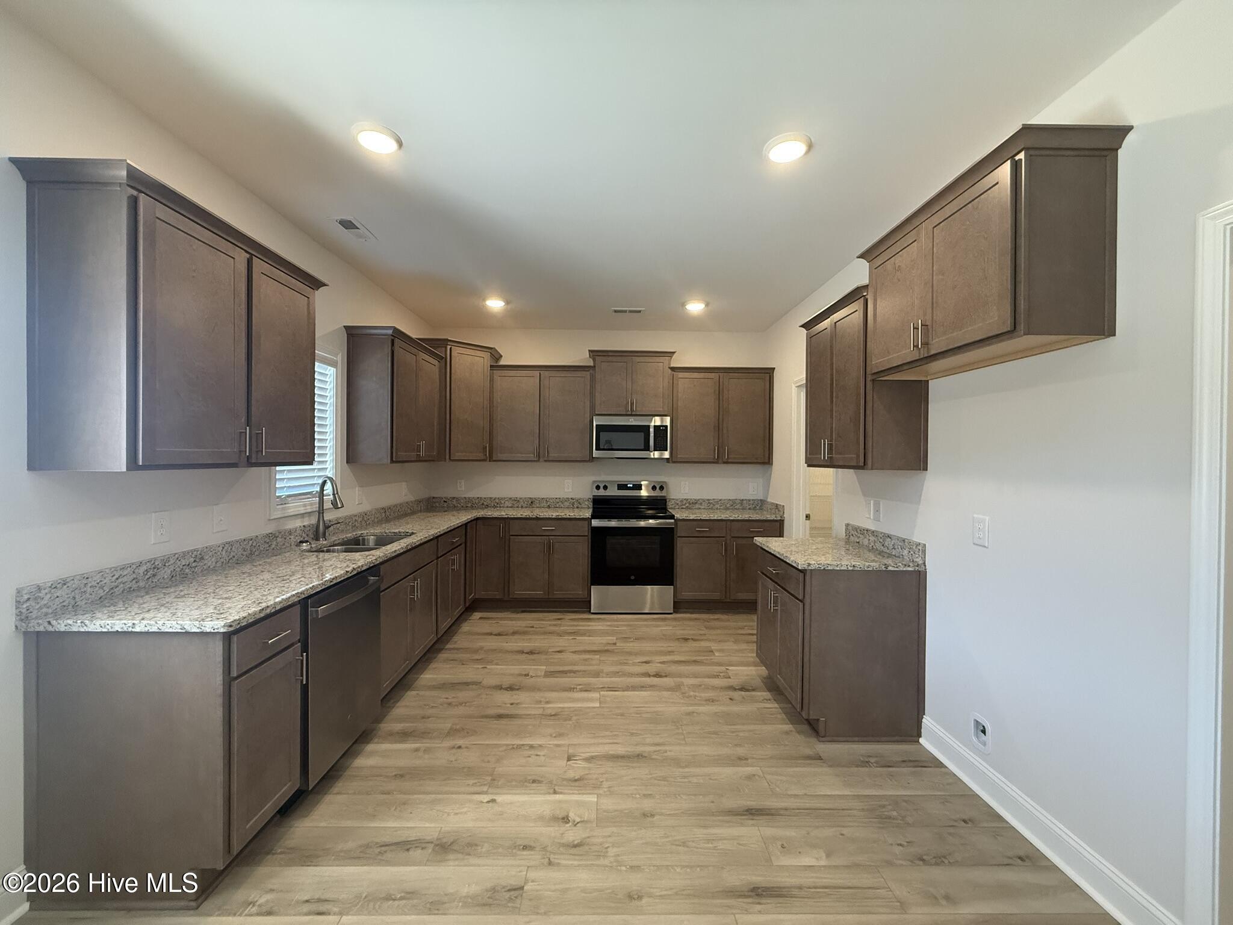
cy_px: 462
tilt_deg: -0.1
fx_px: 499
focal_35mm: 14
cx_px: 616
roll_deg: -0.6
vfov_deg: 85.7
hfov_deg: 102.1
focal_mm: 2.22
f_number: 2.2
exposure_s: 1/120
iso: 400
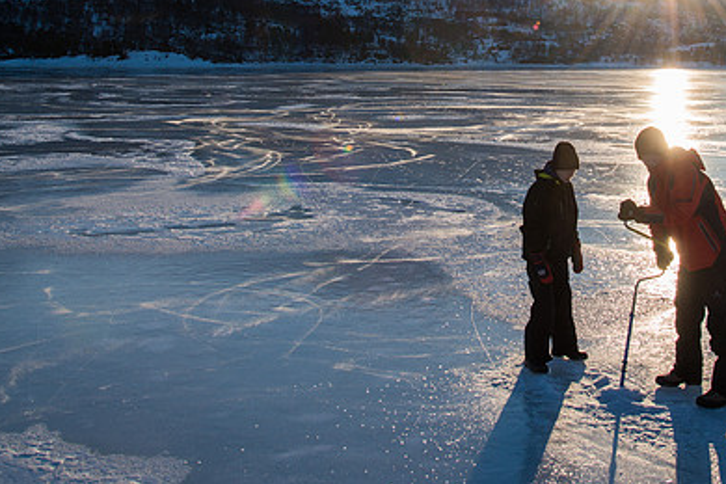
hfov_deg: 40.0
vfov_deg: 26.8
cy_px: 73
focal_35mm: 49
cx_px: 469
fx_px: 988
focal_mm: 28
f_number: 7.1
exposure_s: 1/800
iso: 100
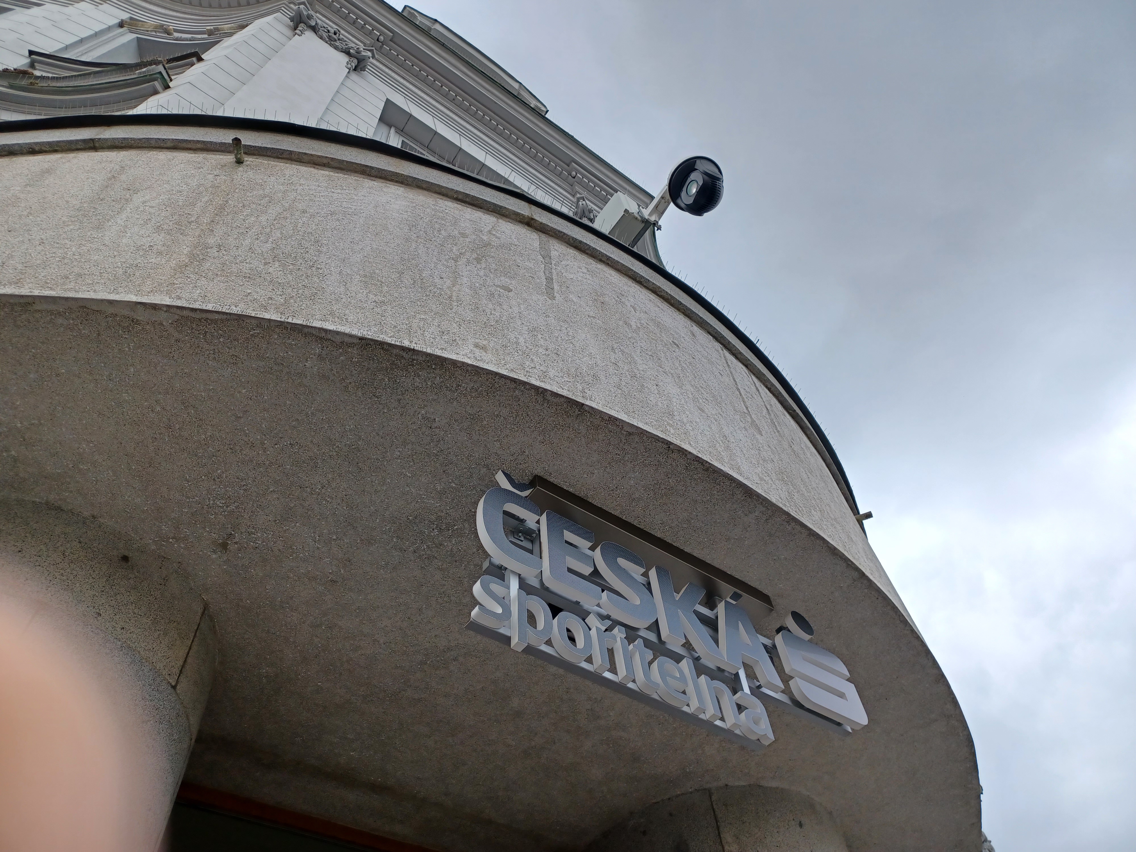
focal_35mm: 25
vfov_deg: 54.9
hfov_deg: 69.4
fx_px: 820
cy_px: 426
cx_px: 568
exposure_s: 1/258
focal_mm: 4.6
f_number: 1.8
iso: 32
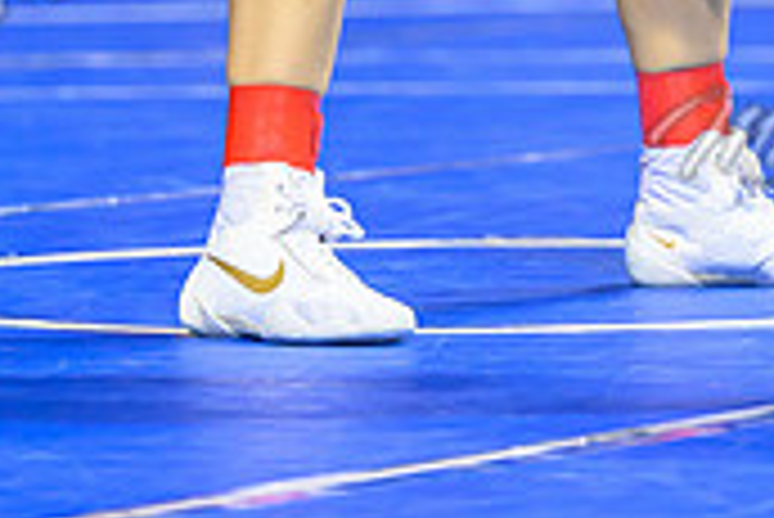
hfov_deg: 4.8
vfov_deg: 3.2
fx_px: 9123
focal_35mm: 424
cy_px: -506
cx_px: 784
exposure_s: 1/800
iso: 3200
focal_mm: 105
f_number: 2.8
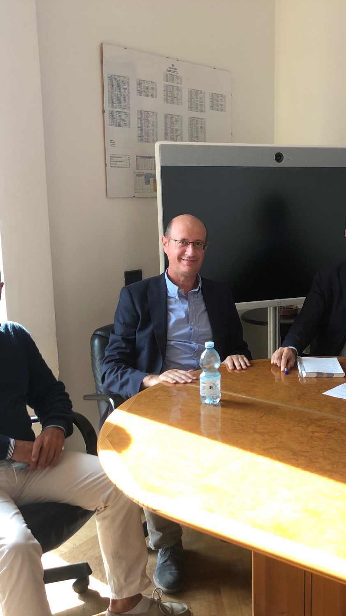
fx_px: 669
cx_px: 282
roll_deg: +0.0
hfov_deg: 28.3
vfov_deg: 49.4
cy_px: 309
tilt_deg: -10.6
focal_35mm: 41
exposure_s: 1/40
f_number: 1.8
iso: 25
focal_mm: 4
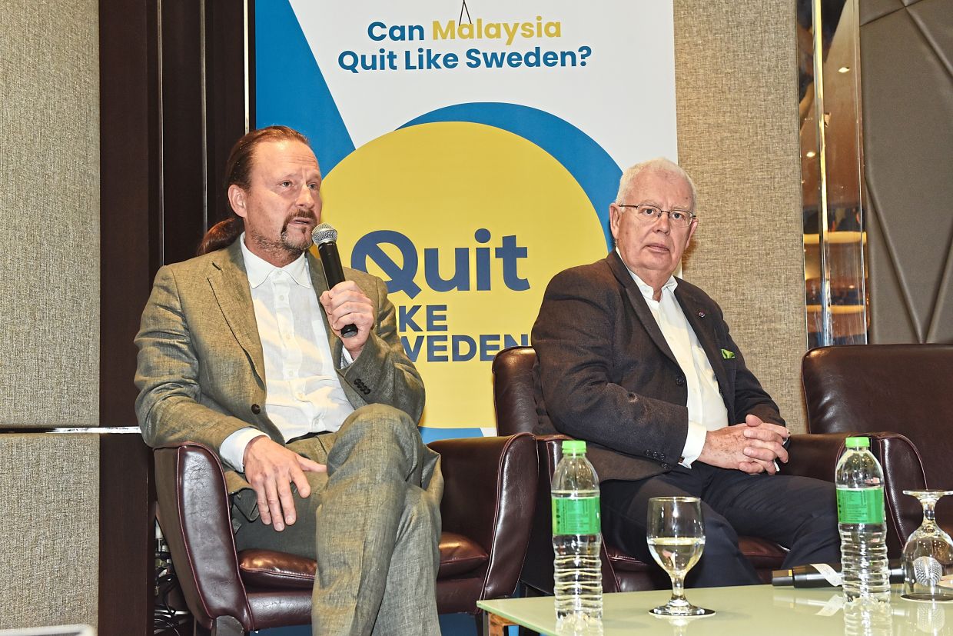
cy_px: 318
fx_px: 1377
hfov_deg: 38.2
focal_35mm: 52
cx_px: 476
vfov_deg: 26.0
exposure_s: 1/60
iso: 1250
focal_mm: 52
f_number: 5.6
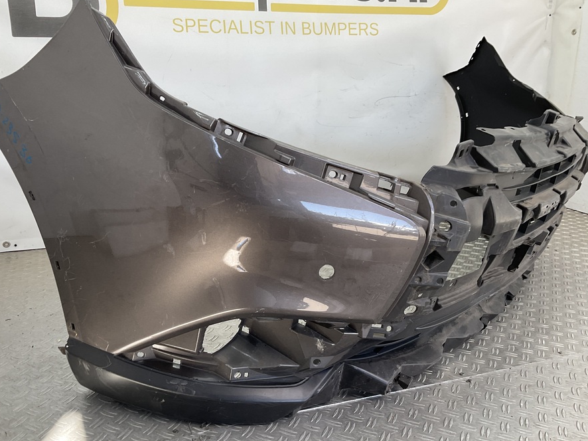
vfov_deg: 42.9
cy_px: 234
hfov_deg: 55.2
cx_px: 261
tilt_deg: -16.0
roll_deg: -2.2
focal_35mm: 33
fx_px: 560
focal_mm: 3
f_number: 1.8
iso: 16
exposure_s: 1/100
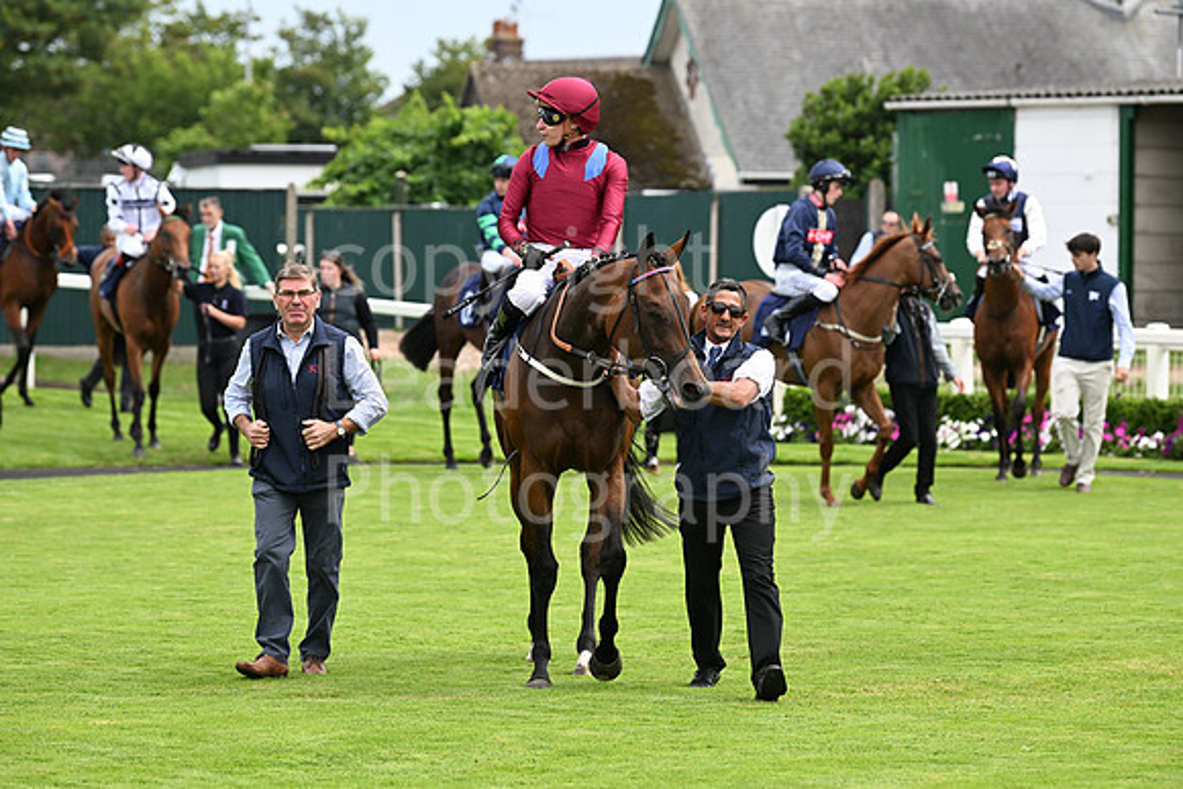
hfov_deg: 11.4
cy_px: 394
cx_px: 592
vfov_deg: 7.6
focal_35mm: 180
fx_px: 5916
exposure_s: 1/1250
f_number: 5
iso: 500
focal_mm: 180
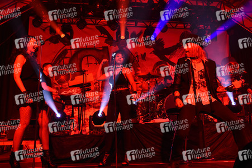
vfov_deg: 38.3
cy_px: 84
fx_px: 241
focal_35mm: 34
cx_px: 126
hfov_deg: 55.1
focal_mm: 23
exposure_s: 1/60
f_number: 6.3
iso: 3200
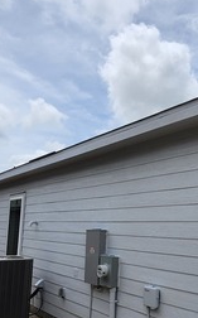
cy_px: 204
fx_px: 303
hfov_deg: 34.2
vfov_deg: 54.5
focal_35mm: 35
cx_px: 178
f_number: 2.2
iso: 40
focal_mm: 1.74
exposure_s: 1/3615
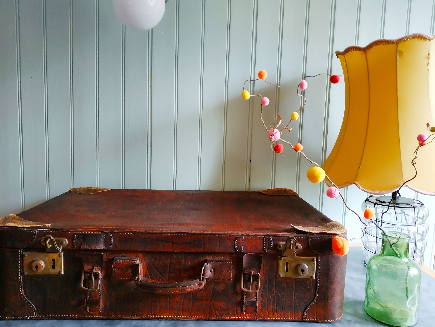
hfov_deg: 71.6
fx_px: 302
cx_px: 218
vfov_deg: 56.8
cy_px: 164
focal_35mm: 24
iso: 400
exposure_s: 1/20
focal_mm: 3.94
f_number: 1.9
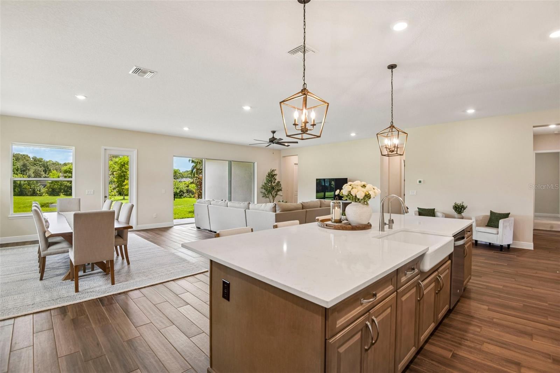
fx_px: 249
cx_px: 280
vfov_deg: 73.7
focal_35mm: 16
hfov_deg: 96.7
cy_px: 186
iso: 400
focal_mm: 16
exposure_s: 1/30
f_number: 8
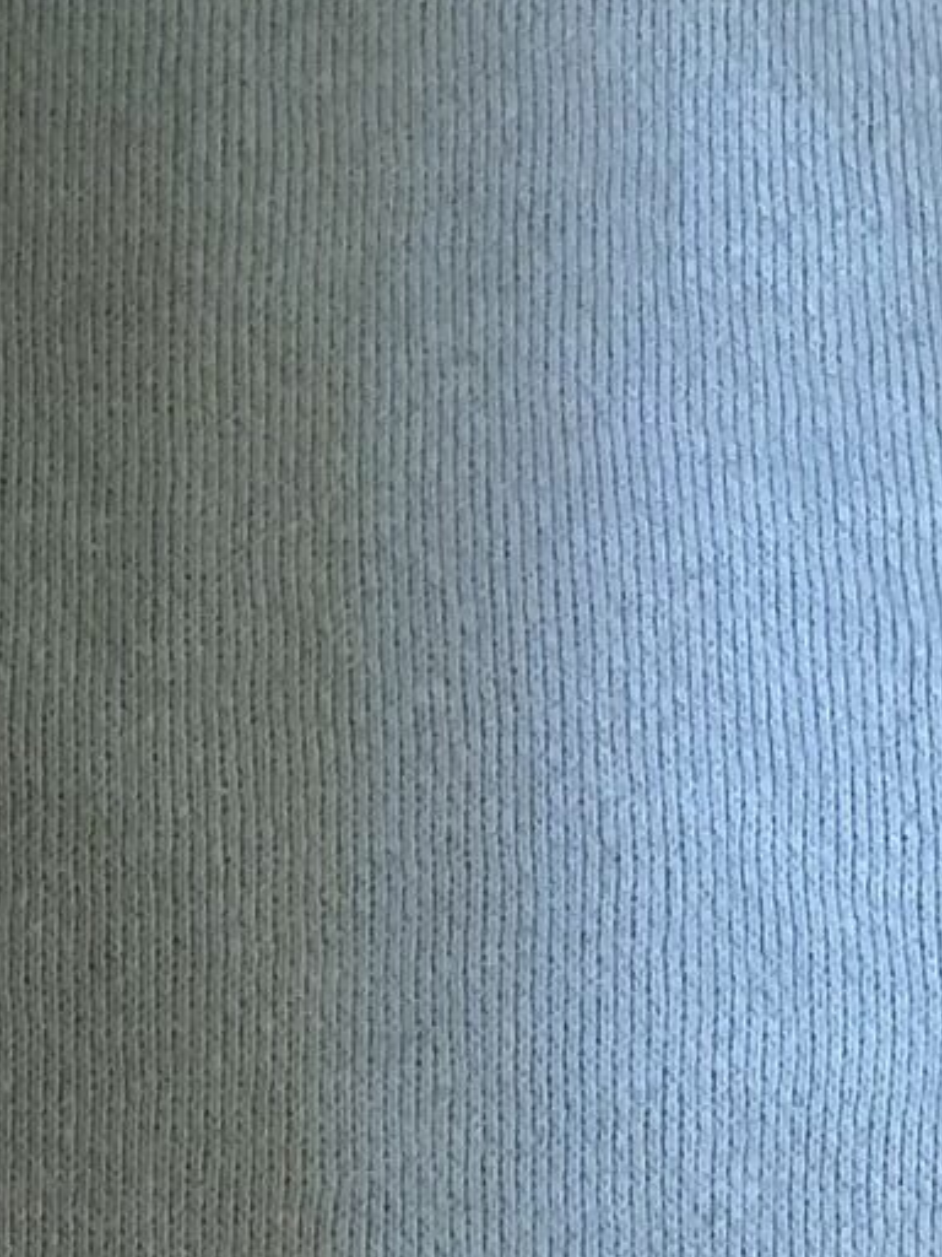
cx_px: -1249
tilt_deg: -77.2
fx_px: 5261
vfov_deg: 13.5
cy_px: 1149
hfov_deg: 9.3
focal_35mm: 145
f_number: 1.8
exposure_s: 1/60
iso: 160
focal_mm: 3
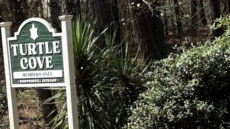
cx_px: -59
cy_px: 101
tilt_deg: -6.0
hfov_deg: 11.4
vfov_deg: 6.6
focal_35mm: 185
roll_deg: +6.9
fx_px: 1128
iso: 80
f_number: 1.78
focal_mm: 6.76
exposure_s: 1/2342
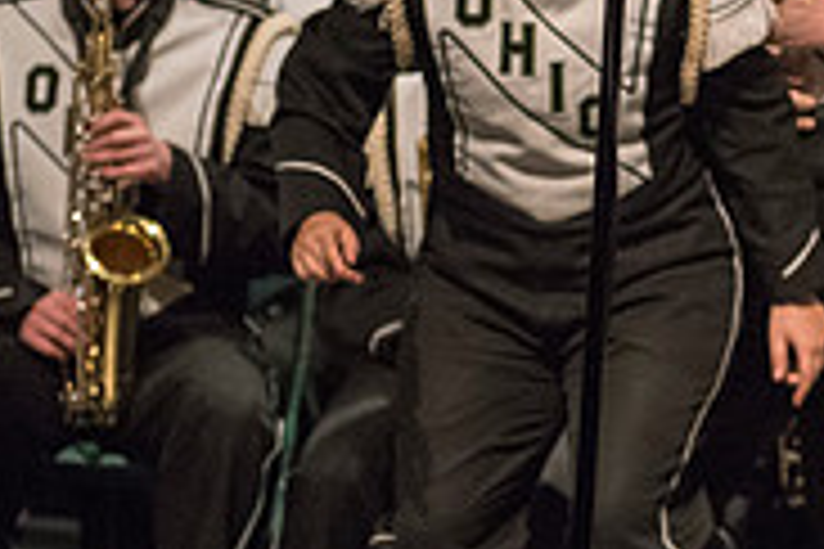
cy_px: 47
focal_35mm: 949
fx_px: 21720
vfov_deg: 1.4
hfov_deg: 2.2
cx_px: 1229
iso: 4000
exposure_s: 1/500
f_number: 2.8
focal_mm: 300
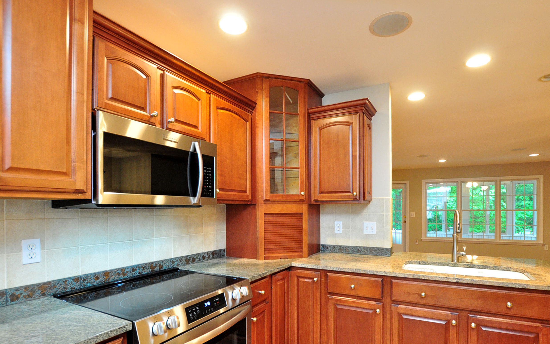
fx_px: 270
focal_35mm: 18
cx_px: 284
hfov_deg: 91.1
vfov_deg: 64.5
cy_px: 203
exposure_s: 1/30
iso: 800
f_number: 4.5
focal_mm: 10
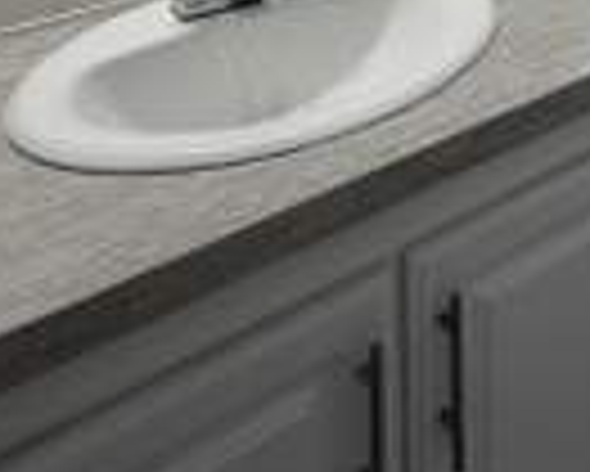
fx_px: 874
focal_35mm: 50
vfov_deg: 22.2
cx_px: 622
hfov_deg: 33.4
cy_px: -315
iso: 64
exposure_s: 1/120
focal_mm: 2.22
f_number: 2.2
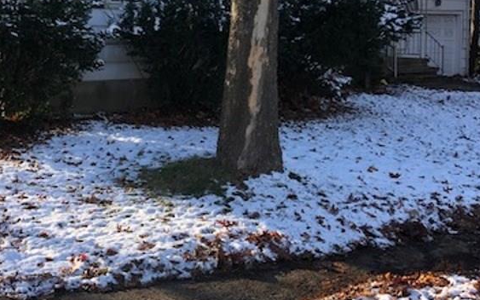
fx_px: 706
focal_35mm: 54
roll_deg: -0.3
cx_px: 216
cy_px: 44
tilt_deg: -0.9
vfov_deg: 23.5
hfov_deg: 37.5
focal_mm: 3.99
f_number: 1.8
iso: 20
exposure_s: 1/516
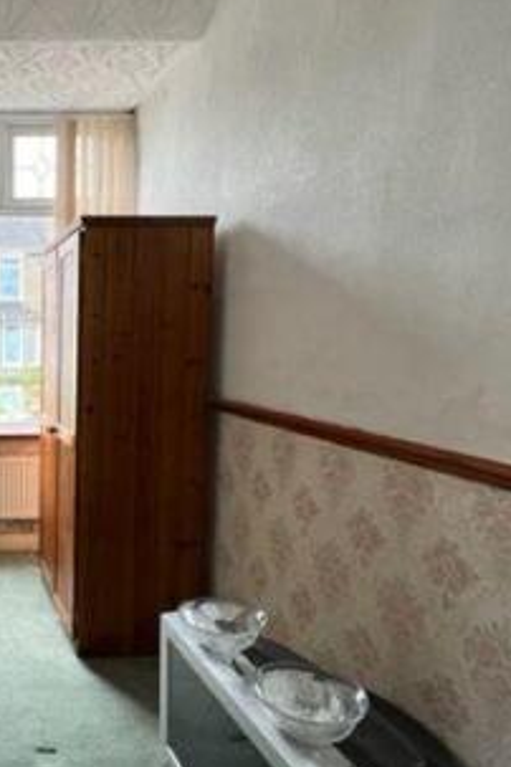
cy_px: 401
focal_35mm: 26
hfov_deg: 40.8
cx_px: -39
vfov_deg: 69.4
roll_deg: +0.5
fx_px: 554
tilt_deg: -7.2
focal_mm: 1.57
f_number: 1.8
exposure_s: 1/99
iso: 50
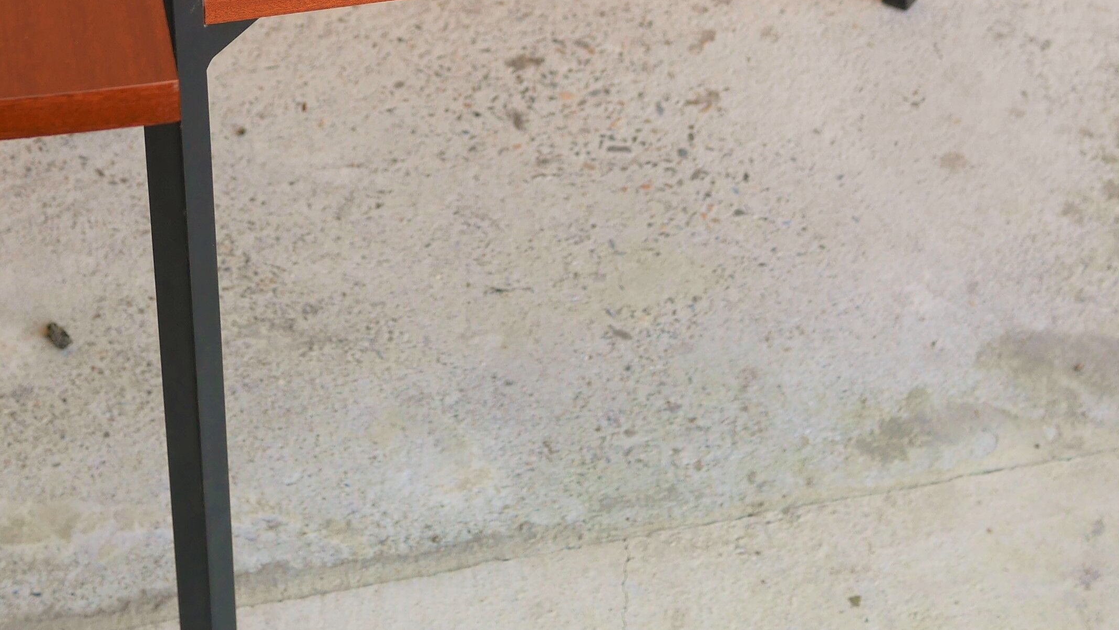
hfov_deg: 22.7
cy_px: -189
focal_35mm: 94
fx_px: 2789
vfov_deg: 12.5
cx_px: 500
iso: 200
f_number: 2.5
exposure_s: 1/200
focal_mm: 20
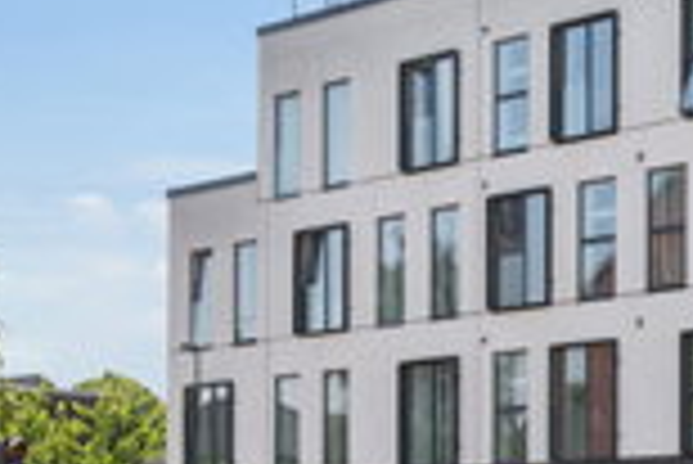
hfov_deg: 19.9
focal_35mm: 97
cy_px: 151
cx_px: 796
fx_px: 1875
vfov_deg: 14.1
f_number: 8
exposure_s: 1/125
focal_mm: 25
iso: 200
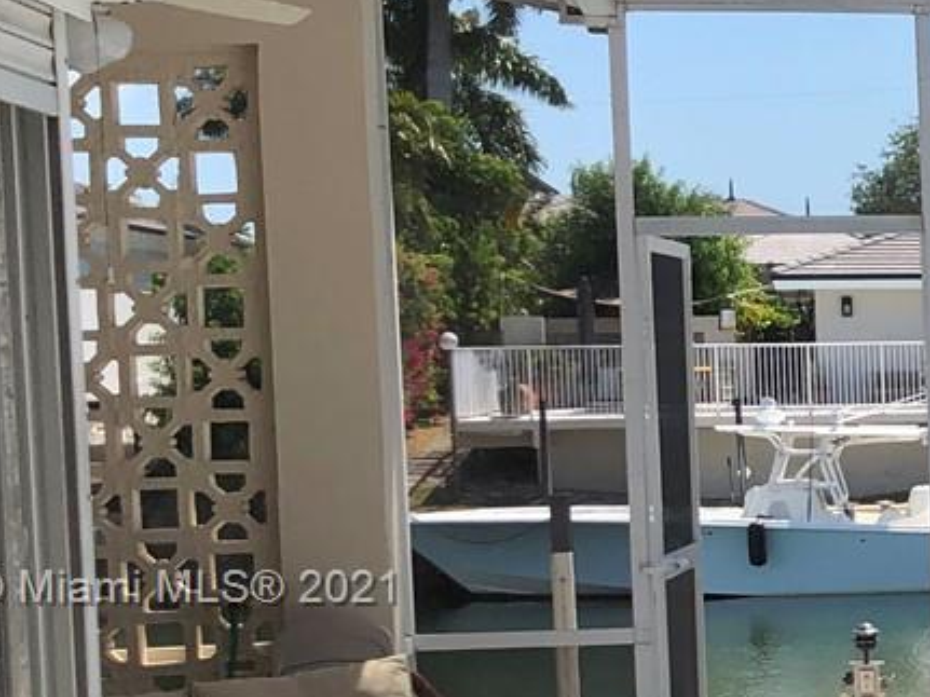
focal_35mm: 104
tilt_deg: -6.8
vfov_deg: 14.1
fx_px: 2793
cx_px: 1437
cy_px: 591
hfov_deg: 16.9
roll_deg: +0.9
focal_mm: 3.99
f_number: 1.8
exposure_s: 1/1517
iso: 20
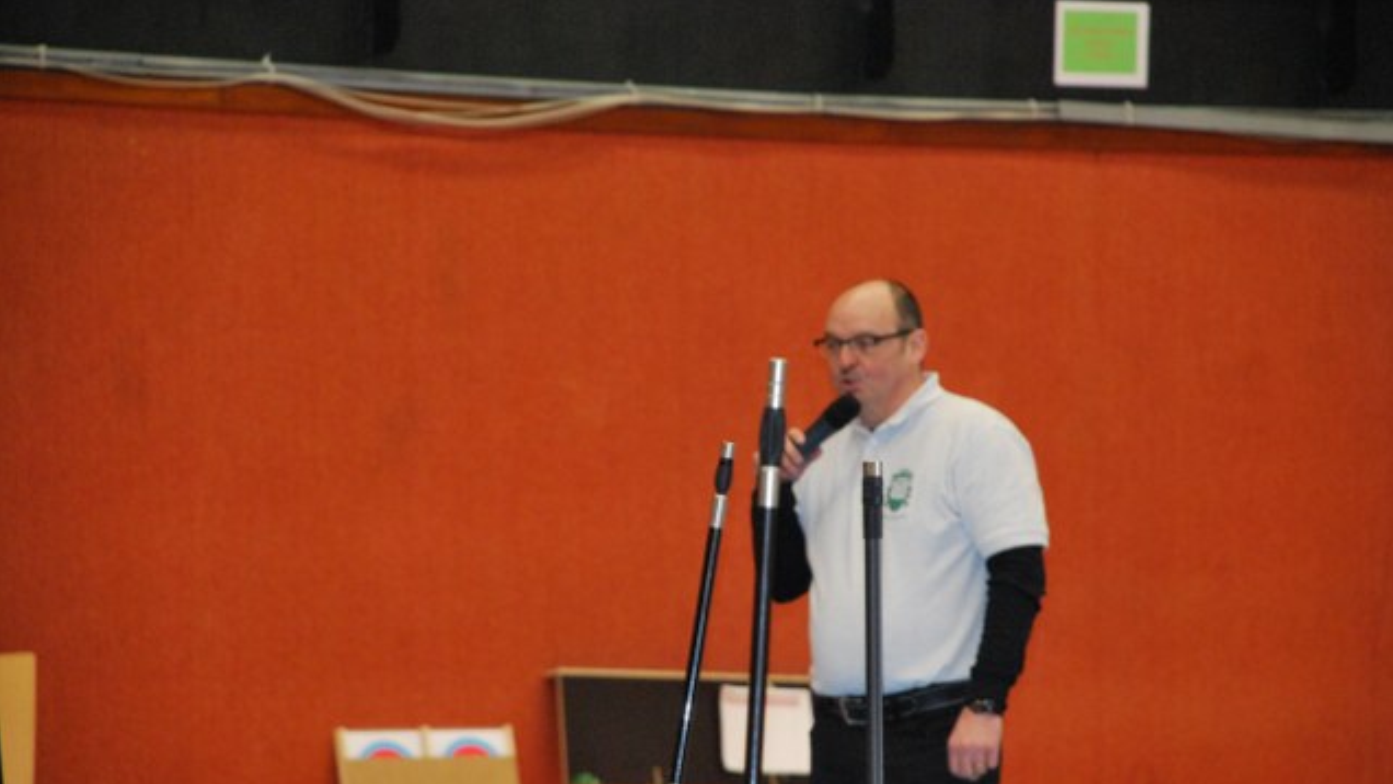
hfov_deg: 10.1
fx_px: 7888
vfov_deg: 5.7
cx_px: 699
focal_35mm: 214
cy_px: 464
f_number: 5.6
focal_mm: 135
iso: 1400
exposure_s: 1/60
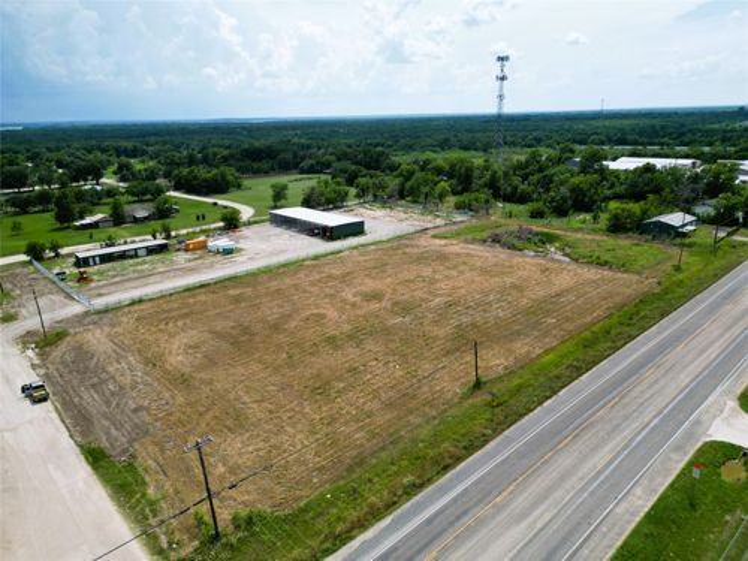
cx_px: 374
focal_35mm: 24
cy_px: 280
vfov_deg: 56.8
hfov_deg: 71.6
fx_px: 519
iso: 150
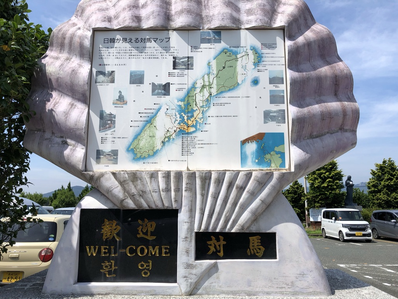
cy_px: 150
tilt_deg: +9.6
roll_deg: -0.6
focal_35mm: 28
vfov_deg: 49.7
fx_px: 322
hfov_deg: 63.4
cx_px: 199
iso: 20
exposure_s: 1/1656
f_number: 1.8
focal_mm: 3.99
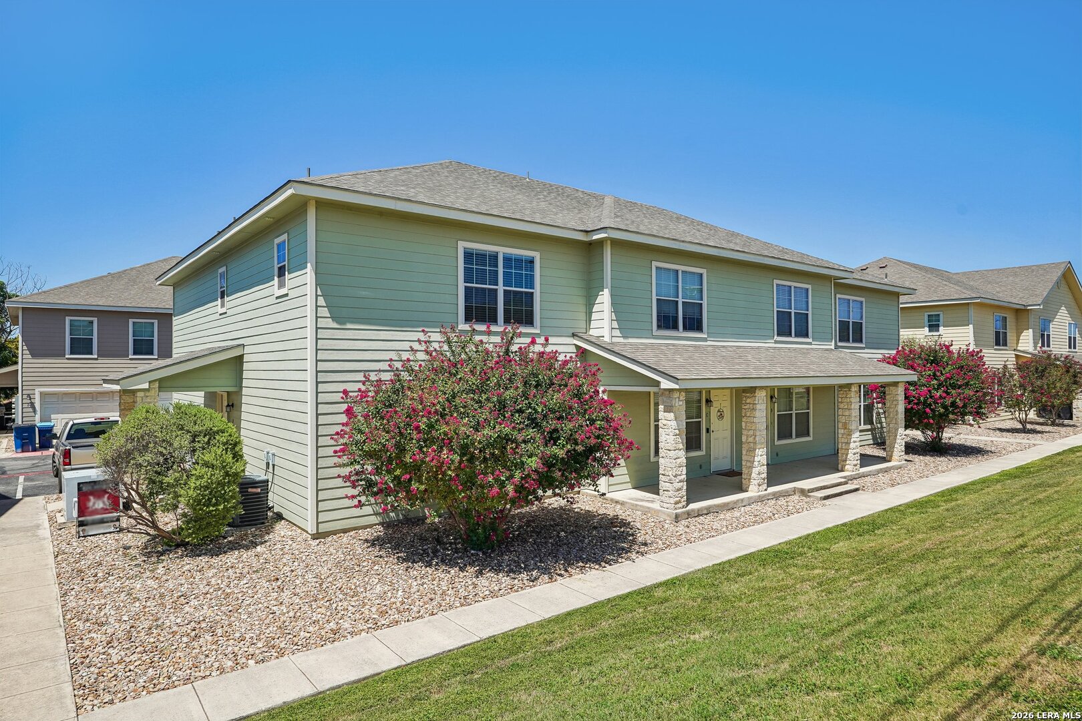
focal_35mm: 22
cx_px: 541
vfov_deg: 58.3
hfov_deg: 79.9
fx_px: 646
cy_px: 360
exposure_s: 1/320
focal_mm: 21.5
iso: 100
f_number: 8
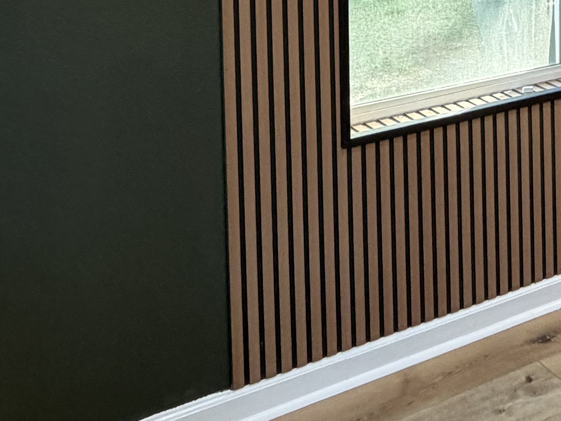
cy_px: -168
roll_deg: -0.2
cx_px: 353
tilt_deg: -2.2
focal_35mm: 57
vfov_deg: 22.2
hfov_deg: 33.6
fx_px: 924
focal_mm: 2.22
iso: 320
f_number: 2.2
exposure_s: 1/60
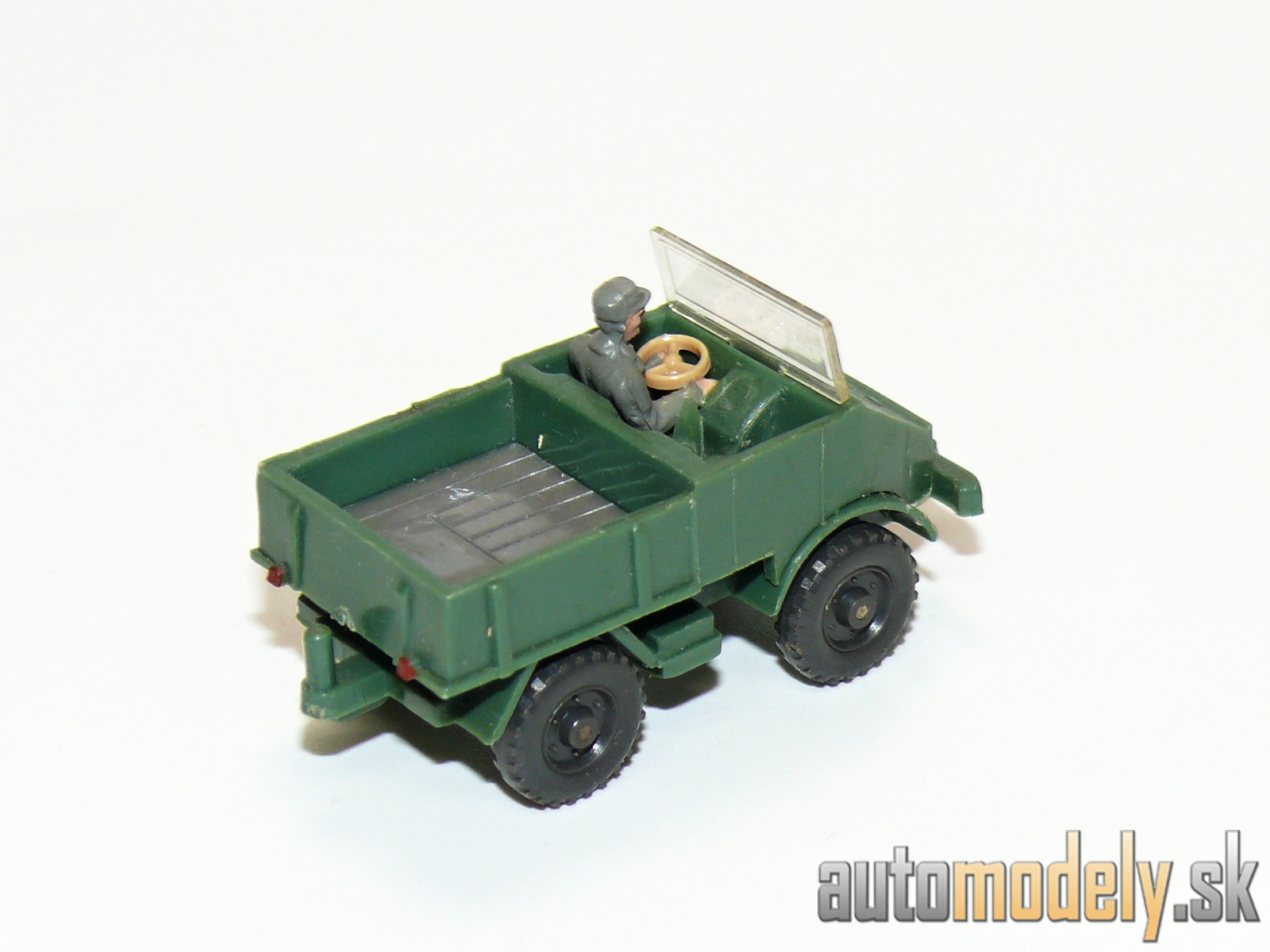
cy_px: 476
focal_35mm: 126
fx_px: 4623
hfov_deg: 15.6
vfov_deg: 11.8
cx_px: 635
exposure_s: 1/30
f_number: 4
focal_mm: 15.1
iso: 100
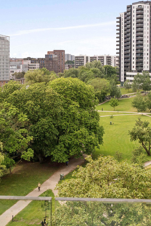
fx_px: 308
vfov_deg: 39.7
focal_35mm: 49
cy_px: 69
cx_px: 61
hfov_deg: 27.5
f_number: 8
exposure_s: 1/320
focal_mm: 22
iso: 200
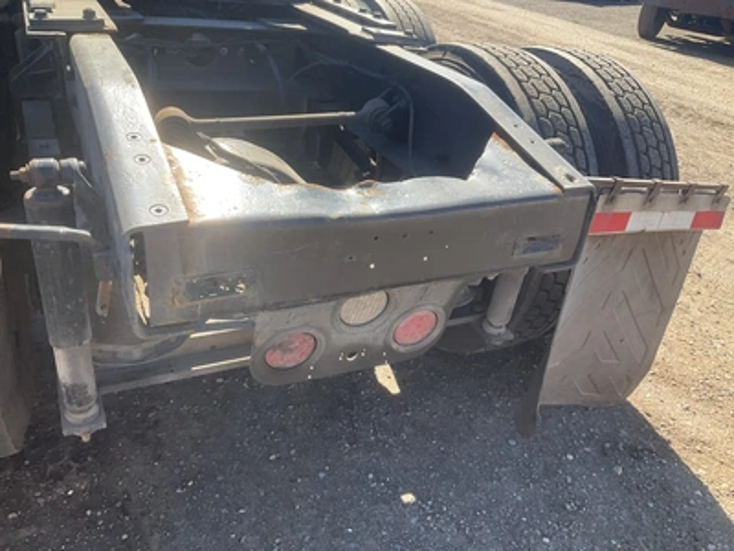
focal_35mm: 29
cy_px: 276
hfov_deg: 61.7
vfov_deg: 48.2
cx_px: 367
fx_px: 615
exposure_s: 1/358
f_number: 1.8
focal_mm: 3
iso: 25
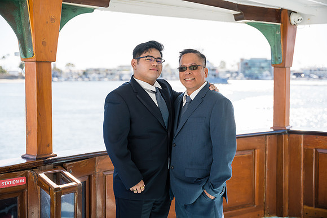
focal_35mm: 53
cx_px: 164
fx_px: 482
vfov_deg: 25.5
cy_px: 109
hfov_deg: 37.4
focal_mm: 53.1
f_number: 2.8
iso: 100
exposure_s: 1/500
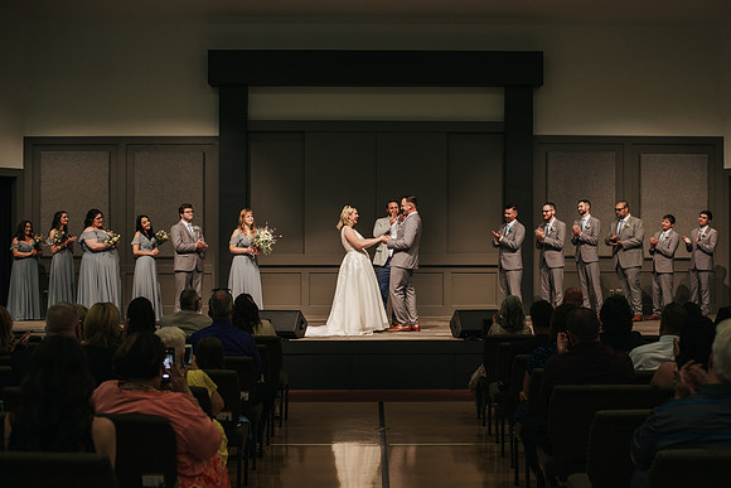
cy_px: 267
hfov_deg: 35.6
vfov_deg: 24.2
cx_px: 404
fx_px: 1138
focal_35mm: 56
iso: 1000
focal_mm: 50
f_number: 3.2
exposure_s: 1/200
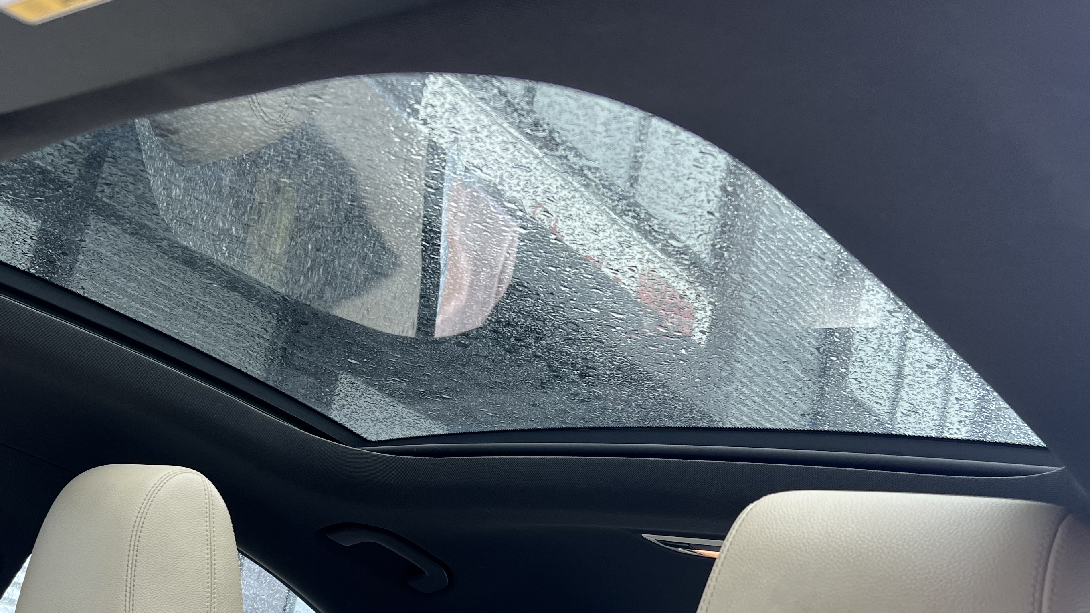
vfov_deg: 27.5
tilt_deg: +9.3
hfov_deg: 47.8
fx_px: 1214
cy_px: 532
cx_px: 390
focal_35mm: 42
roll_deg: -12.8
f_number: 1.5
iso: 50
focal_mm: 5.7
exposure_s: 1/147
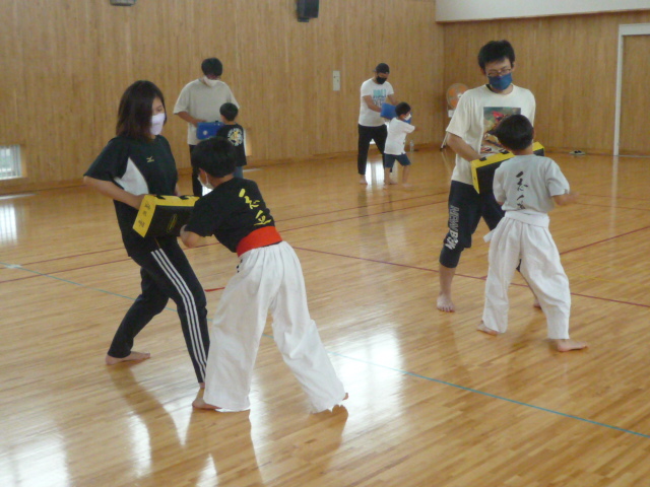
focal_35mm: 47
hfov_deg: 40.4
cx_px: 325
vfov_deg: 30.9
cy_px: 244
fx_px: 883
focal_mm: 4.7
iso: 400
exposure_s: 1/320
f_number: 2.9
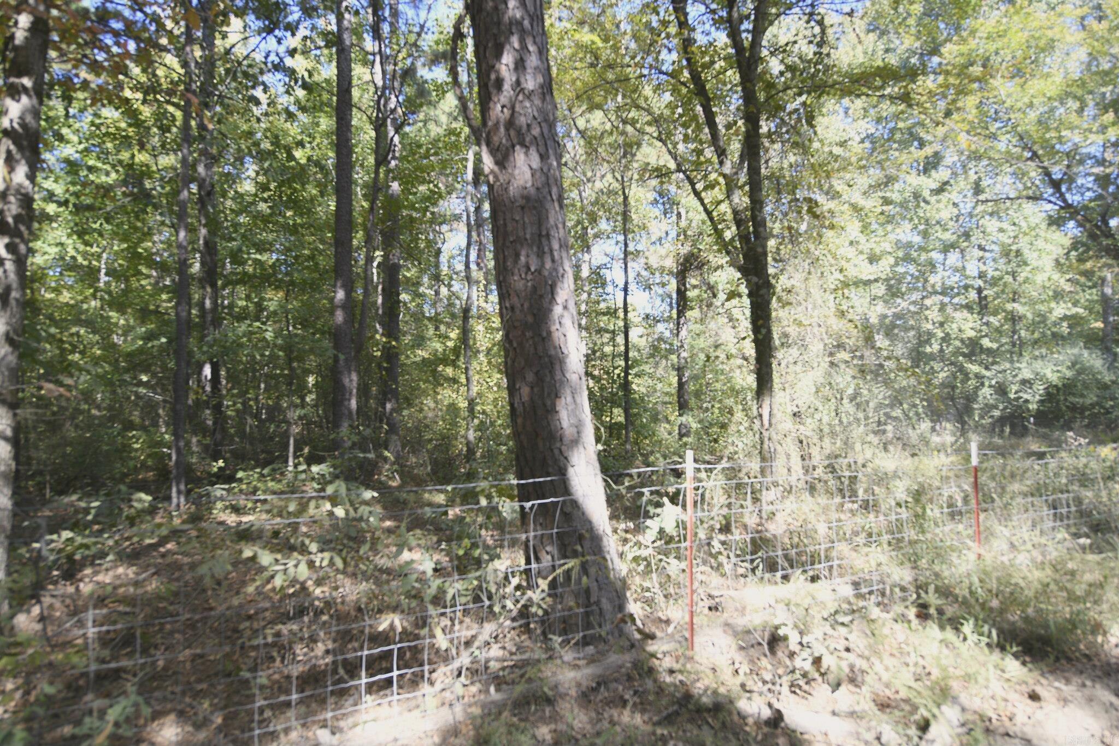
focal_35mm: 20
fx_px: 622
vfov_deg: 61.9
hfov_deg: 84.0
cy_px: 373
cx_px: 560
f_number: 4
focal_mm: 20
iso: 64
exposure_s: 1/60
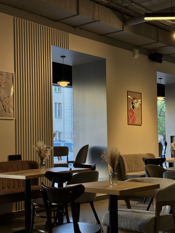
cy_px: 126
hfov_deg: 26.1
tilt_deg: +2.1
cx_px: 84
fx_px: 377
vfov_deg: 34.3
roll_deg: -0.5
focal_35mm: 56
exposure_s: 1/100
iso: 50
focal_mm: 6.76
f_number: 1.78
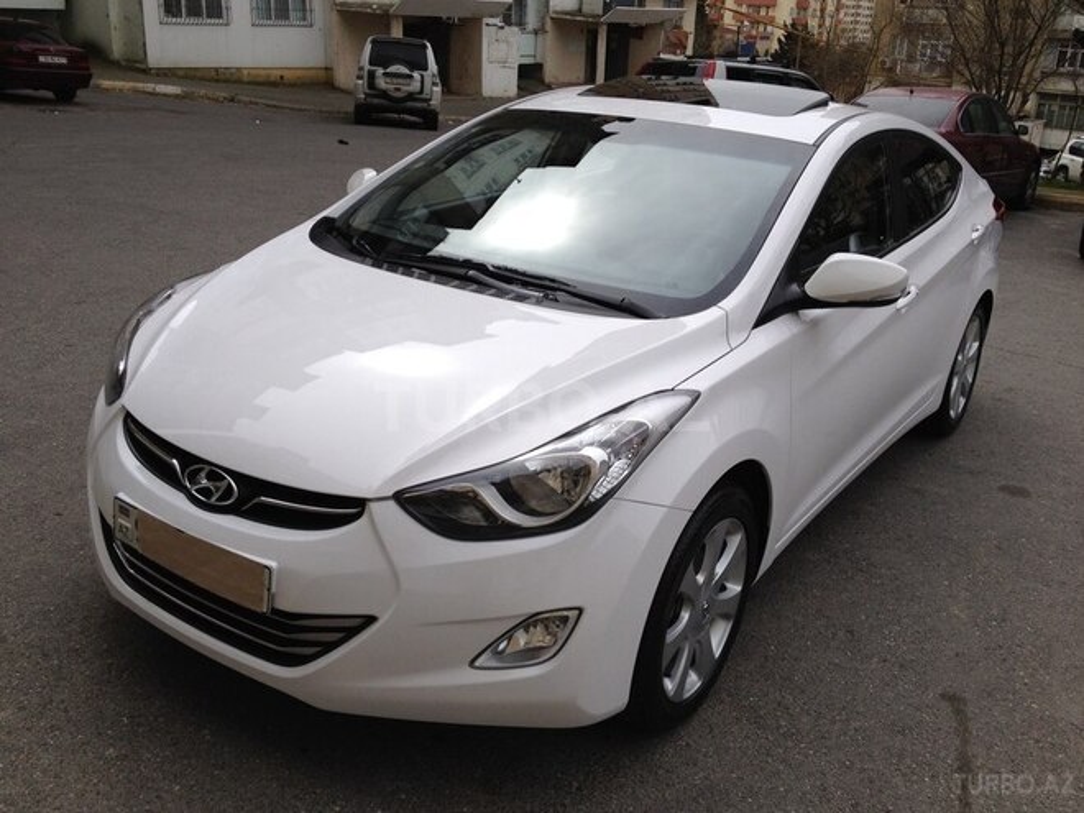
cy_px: 406
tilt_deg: -21.4
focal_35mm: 35
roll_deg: -4.3
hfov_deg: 52.6
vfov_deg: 40.7
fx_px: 1096
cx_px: 542
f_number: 2.4
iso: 50
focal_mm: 4.28
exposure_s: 1/1672
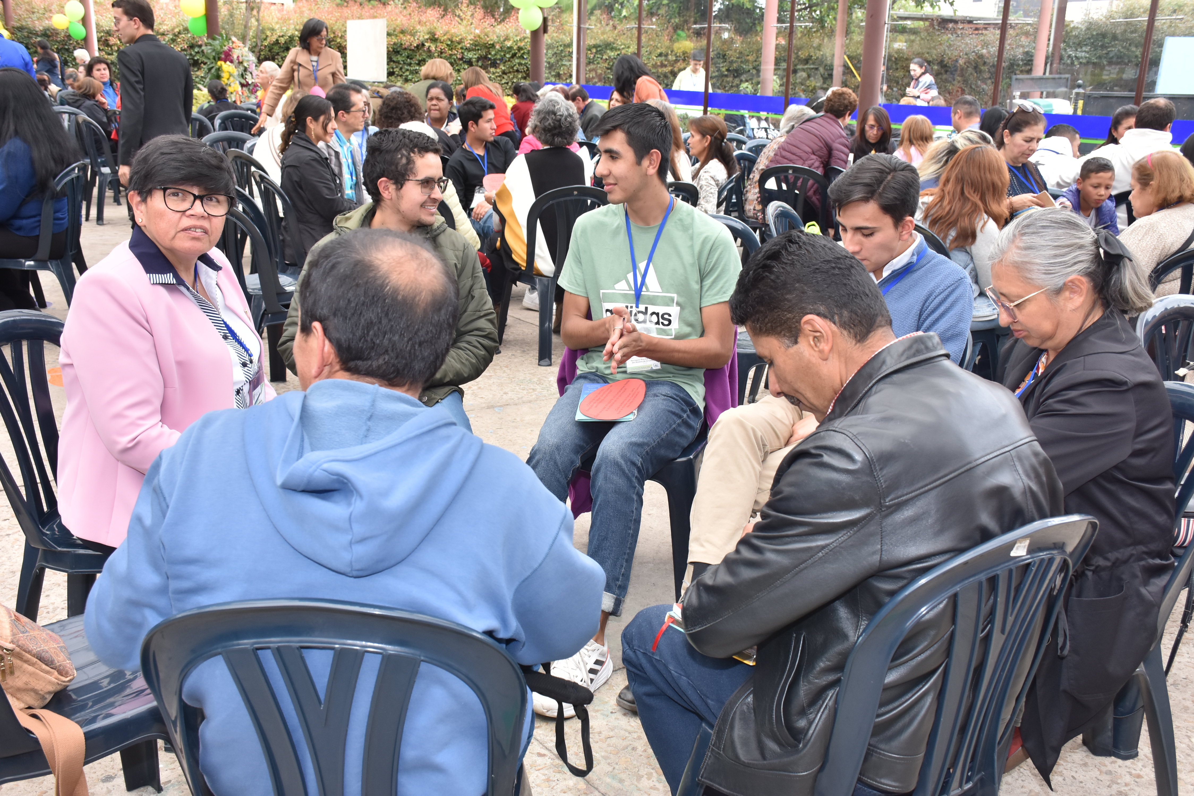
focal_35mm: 36
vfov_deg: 36.9
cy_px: 398
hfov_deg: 53.1
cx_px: 597
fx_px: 1194
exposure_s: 1/160
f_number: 7.1
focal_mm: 24
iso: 320
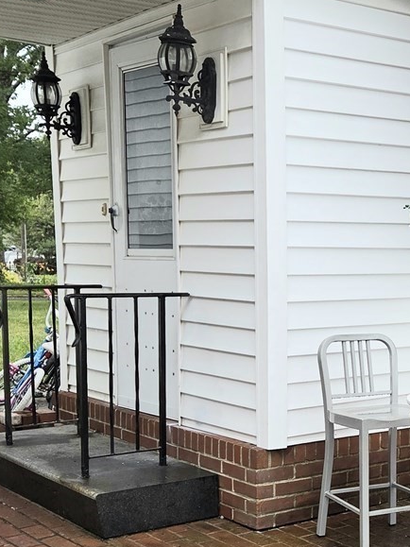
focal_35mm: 61
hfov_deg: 23.0
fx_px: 964
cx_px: 415
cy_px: 370
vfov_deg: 31.4
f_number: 1.8
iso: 80
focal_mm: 5.4
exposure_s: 1/2000
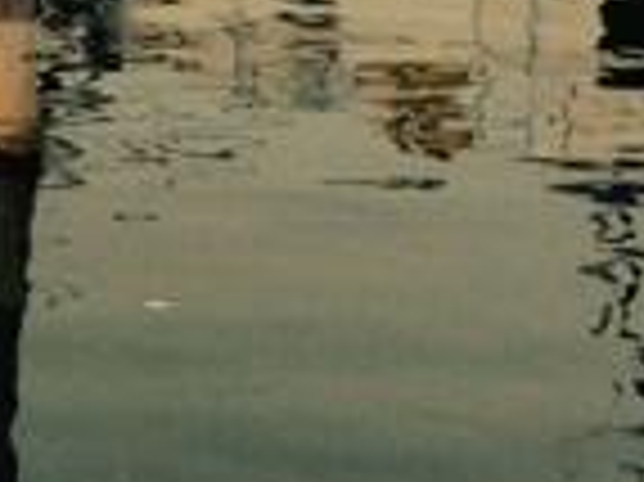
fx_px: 2825
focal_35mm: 152
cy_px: -277
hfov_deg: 11.3
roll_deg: +0.3
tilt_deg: -5.6
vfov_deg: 9.4
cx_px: -797
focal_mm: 4.15
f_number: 2.2
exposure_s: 1/100
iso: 40
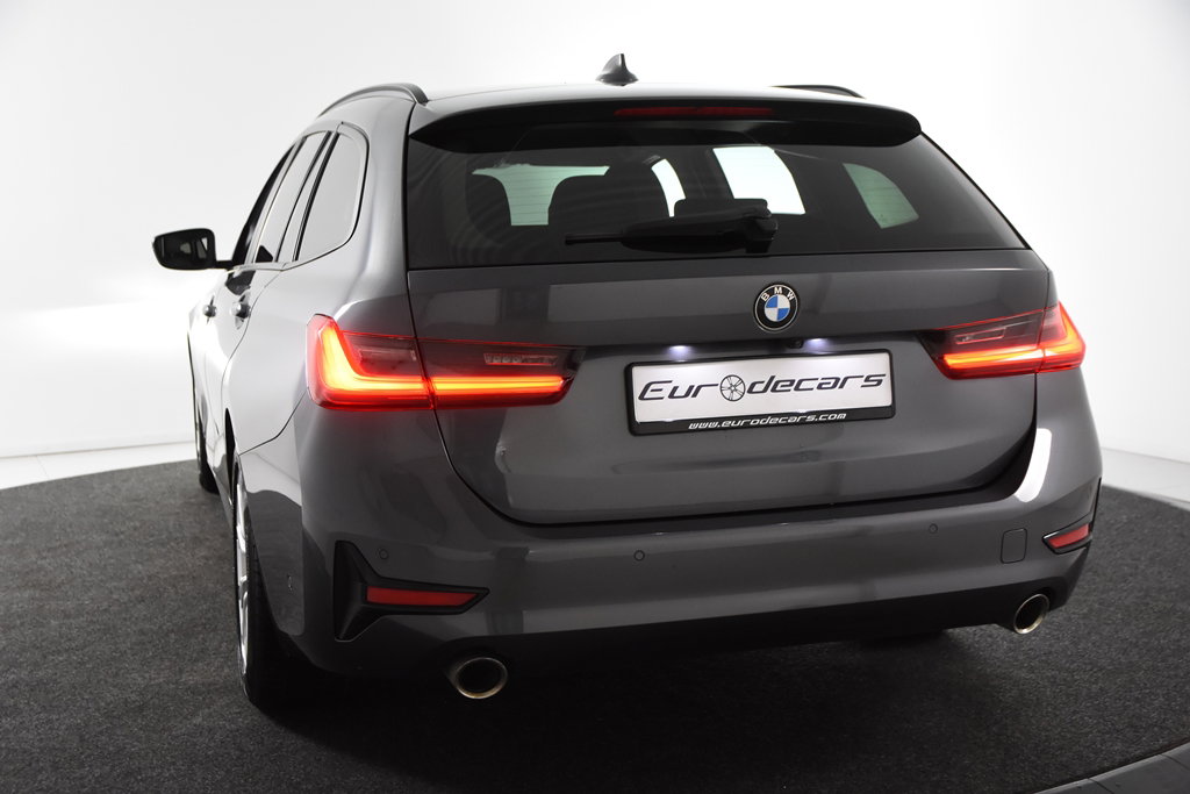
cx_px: 595
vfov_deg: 29.0
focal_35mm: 46
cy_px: 397
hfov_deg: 42.3
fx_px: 1537
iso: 1600
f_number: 4.5
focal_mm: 31
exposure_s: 1/80
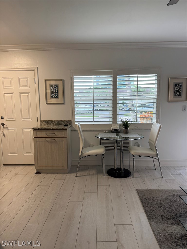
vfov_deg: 71.6
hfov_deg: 56.8
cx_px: 94
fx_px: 173
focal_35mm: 24
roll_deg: +1.2
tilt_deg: -6.9
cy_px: 124
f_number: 1.78
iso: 100
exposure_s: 1/120
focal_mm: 6.76
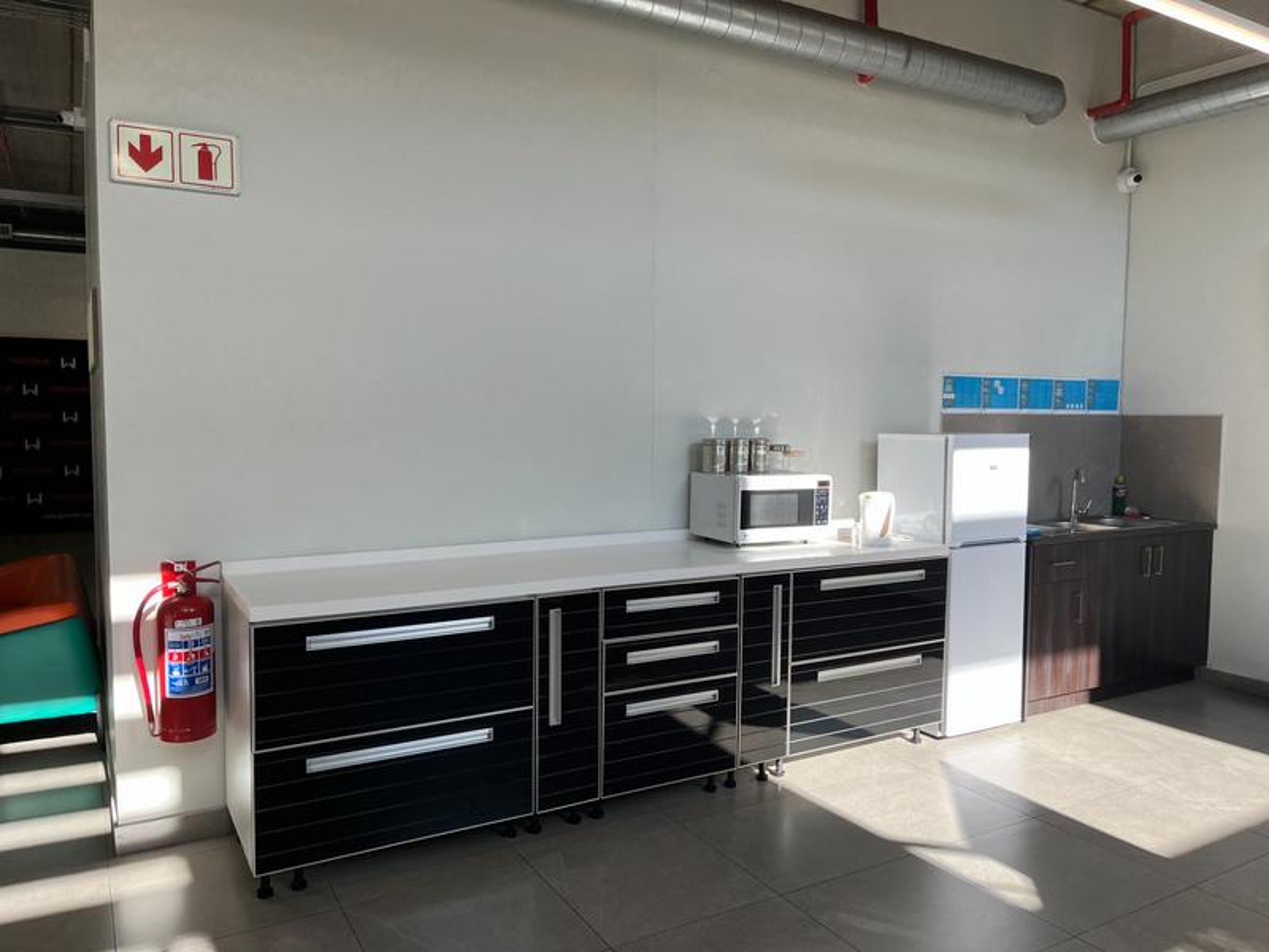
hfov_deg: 67.3
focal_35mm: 26
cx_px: 634
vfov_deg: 53.1
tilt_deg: -4.4
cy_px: 476
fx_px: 953
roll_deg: +0.9
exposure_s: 1/454
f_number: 1.6
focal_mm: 5.1
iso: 50
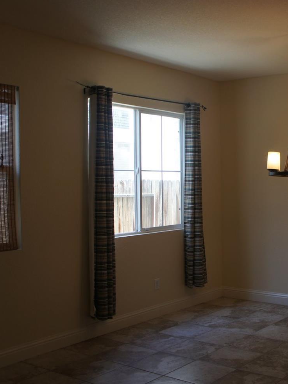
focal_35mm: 44
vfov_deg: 42.9
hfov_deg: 31.3
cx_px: 261
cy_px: 193
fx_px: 488
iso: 200
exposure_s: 1/50
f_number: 4.5
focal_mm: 20
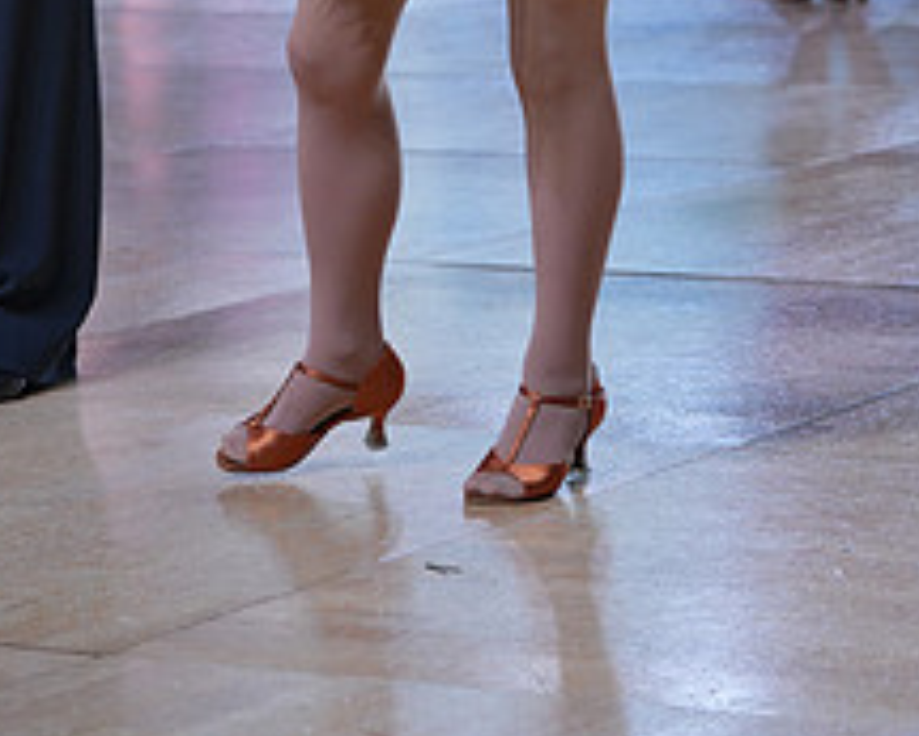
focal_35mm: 189
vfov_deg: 8.0
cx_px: 487
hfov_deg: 10.2
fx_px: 5143
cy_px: -383
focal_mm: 75
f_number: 4
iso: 320
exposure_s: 1/400
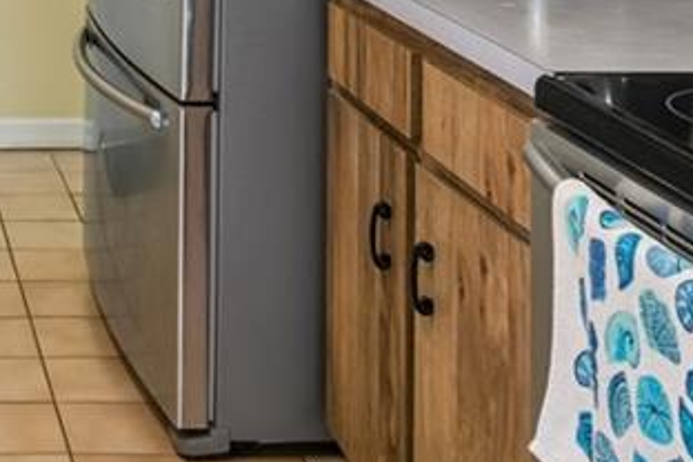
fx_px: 1482
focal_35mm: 77
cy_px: -315
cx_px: -142
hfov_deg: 23.9
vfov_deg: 15.7
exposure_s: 1/8
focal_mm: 10
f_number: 7.1
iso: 100
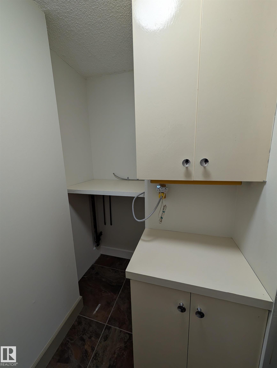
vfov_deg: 110.5
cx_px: 138
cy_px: 184
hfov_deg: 94.6
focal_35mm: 12
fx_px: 128
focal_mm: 2.02
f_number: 1.7
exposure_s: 1/60
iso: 68
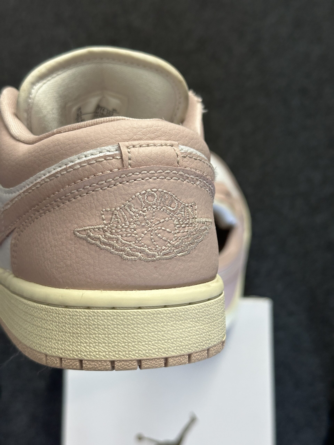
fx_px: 618
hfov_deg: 30.3
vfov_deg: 39.7
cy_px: 222
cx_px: 167
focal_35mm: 48
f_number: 1.78
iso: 160
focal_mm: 6.86
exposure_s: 1/50
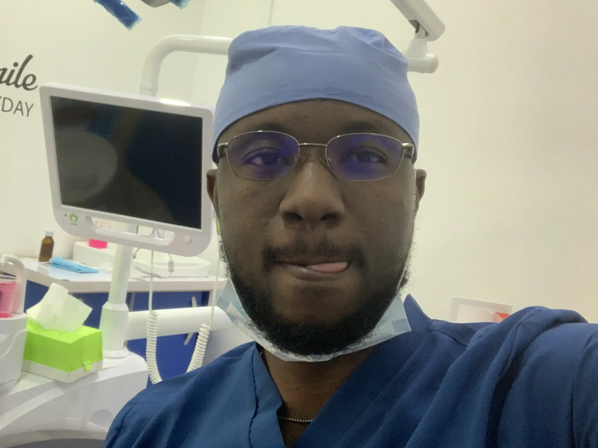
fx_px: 674
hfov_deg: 47.6
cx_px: 238
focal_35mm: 39
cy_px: 189
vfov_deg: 36.7
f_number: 2.2
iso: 320
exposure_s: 1/56
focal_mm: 2.87
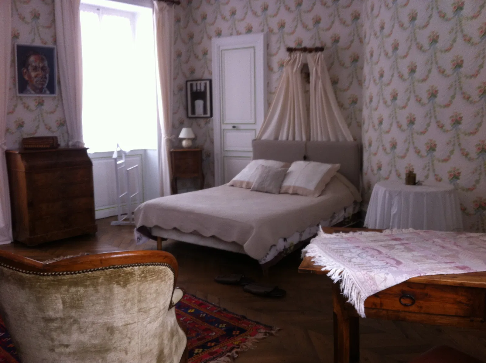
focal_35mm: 35
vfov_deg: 40.6
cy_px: 182
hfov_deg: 52.7
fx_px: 491
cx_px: 243
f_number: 2.8
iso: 80
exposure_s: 1/15
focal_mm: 3.85
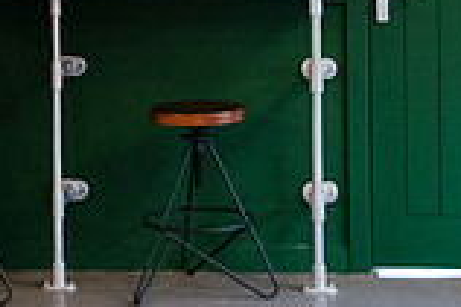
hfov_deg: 15.2
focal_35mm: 135
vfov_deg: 9.9
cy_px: -129
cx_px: 205
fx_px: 1727
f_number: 2.8
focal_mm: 35
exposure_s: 1/125
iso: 1600
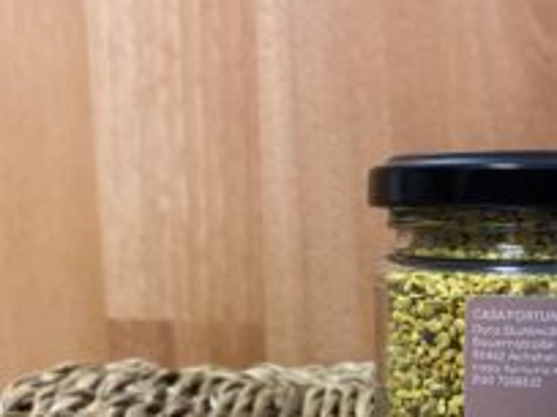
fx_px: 821
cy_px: 403
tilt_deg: -16.8
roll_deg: -1.1
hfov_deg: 36.0
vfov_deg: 27.2
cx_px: 459
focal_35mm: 51
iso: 400
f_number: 1.8
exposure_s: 1/50
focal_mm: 4.25
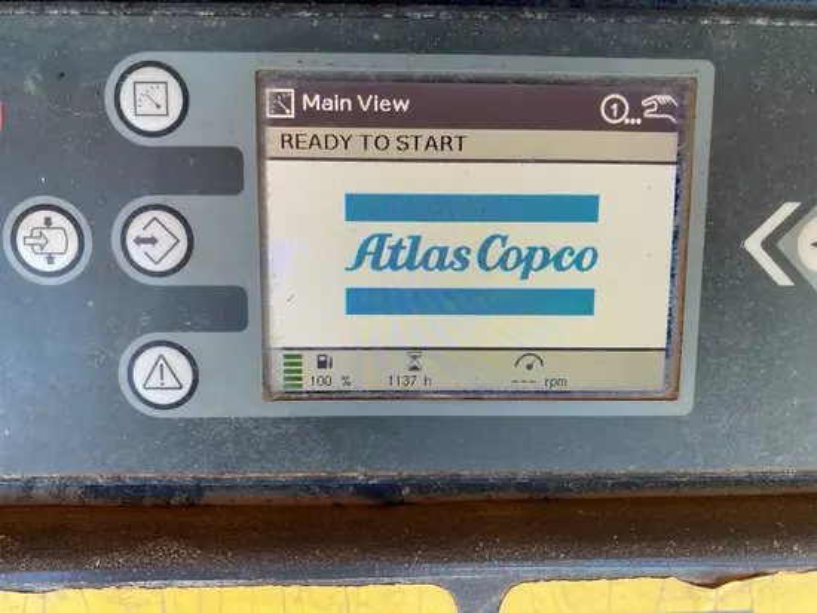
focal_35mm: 26
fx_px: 614
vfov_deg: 53.1
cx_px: 408
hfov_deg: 67.3
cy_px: 306
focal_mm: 4.25
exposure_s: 1/121
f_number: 1.8
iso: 64
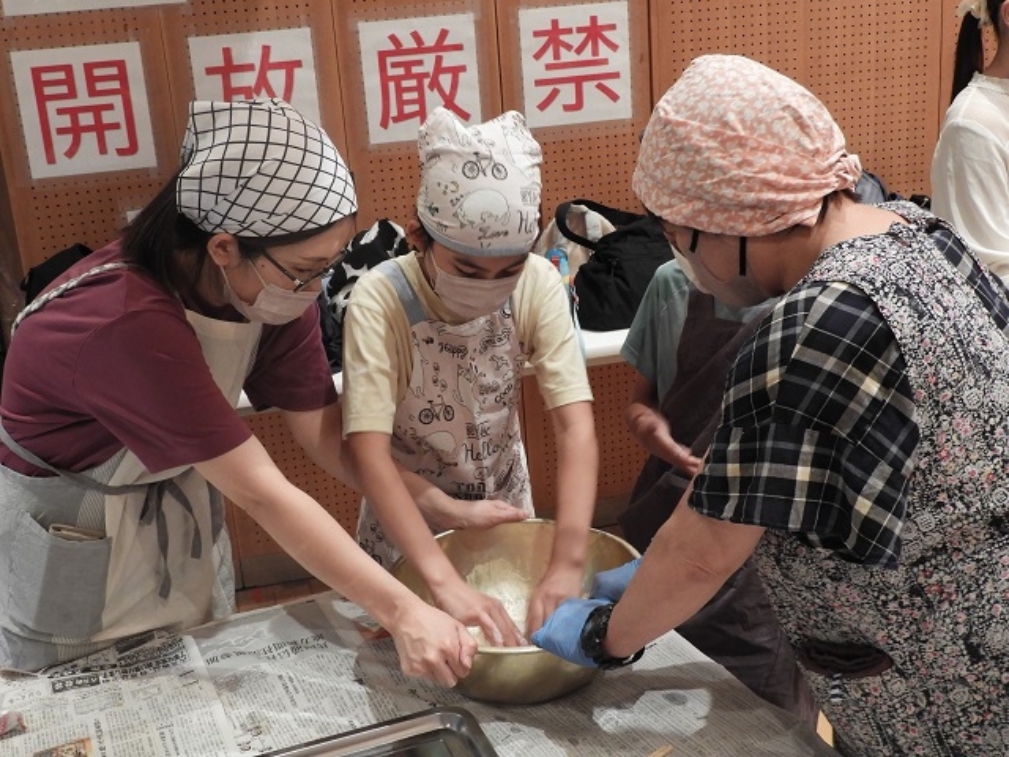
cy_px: 378
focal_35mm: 45
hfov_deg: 42.1
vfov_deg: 32.2
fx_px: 1312
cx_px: 504
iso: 400
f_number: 4
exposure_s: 1/20
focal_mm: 8.1
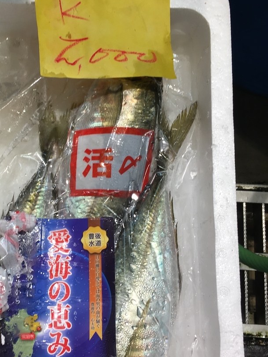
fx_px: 444
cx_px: 71
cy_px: 219
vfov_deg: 43.6
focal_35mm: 43
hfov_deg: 33.0
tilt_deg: -79.9
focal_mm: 4.15
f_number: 2.2
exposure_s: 1/121
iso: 25
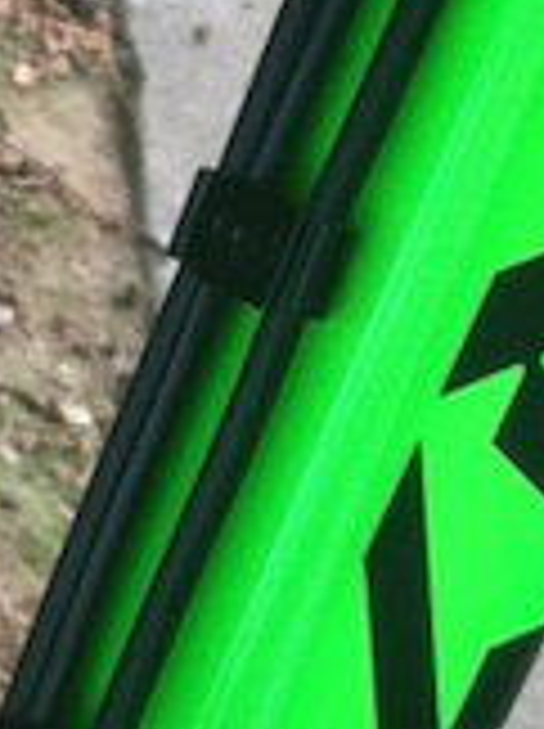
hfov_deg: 6.4
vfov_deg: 8.9
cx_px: -668
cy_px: 801
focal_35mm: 221
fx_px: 4643
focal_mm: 3.85
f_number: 2.8
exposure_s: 1/60
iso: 100
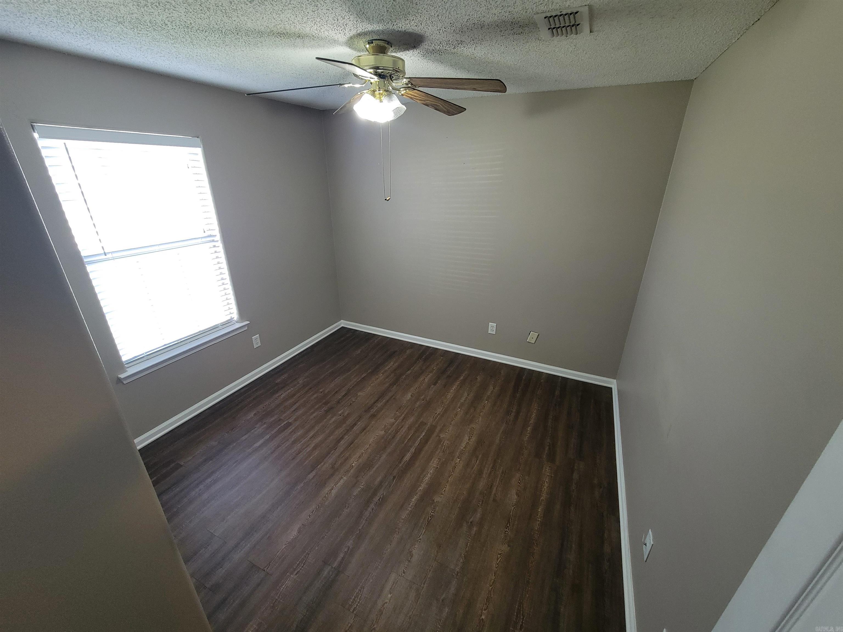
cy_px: 316
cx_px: 422
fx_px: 317
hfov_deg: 106.2
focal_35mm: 13
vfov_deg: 89.9
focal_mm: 2.2
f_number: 2.2
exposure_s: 1/60
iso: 250
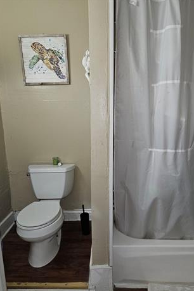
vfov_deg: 71.5
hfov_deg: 51.3
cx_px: 101
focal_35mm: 25
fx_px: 202
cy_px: 150
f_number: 1.8
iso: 100
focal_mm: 5.4
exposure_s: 1/40
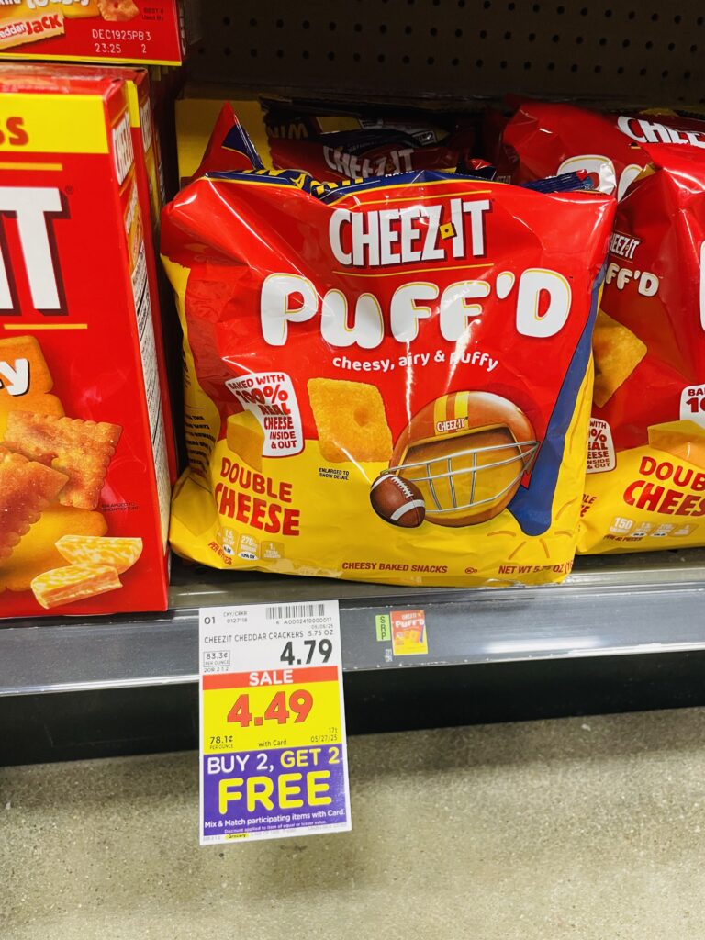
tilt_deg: -31.2
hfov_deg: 53.1
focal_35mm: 26
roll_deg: -3.1
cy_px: 470
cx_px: 352
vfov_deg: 67.3
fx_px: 706
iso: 125
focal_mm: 4.2
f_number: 1.6
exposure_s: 1/60
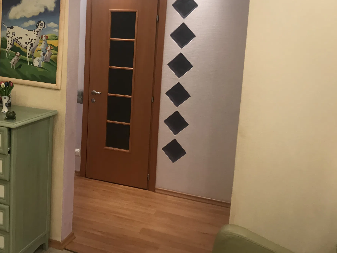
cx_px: 114
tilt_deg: -5.8
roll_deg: -3.2
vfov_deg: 37.4
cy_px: 92
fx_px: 370
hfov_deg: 48.2
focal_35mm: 38
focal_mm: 3.99
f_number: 1.8
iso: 50
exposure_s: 1/17
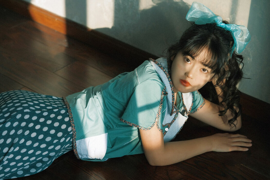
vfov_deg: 16.5
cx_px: 135
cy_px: 90
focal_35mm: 83
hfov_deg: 24.5
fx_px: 622
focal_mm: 55
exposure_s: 1/250
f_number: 2.8
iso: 160
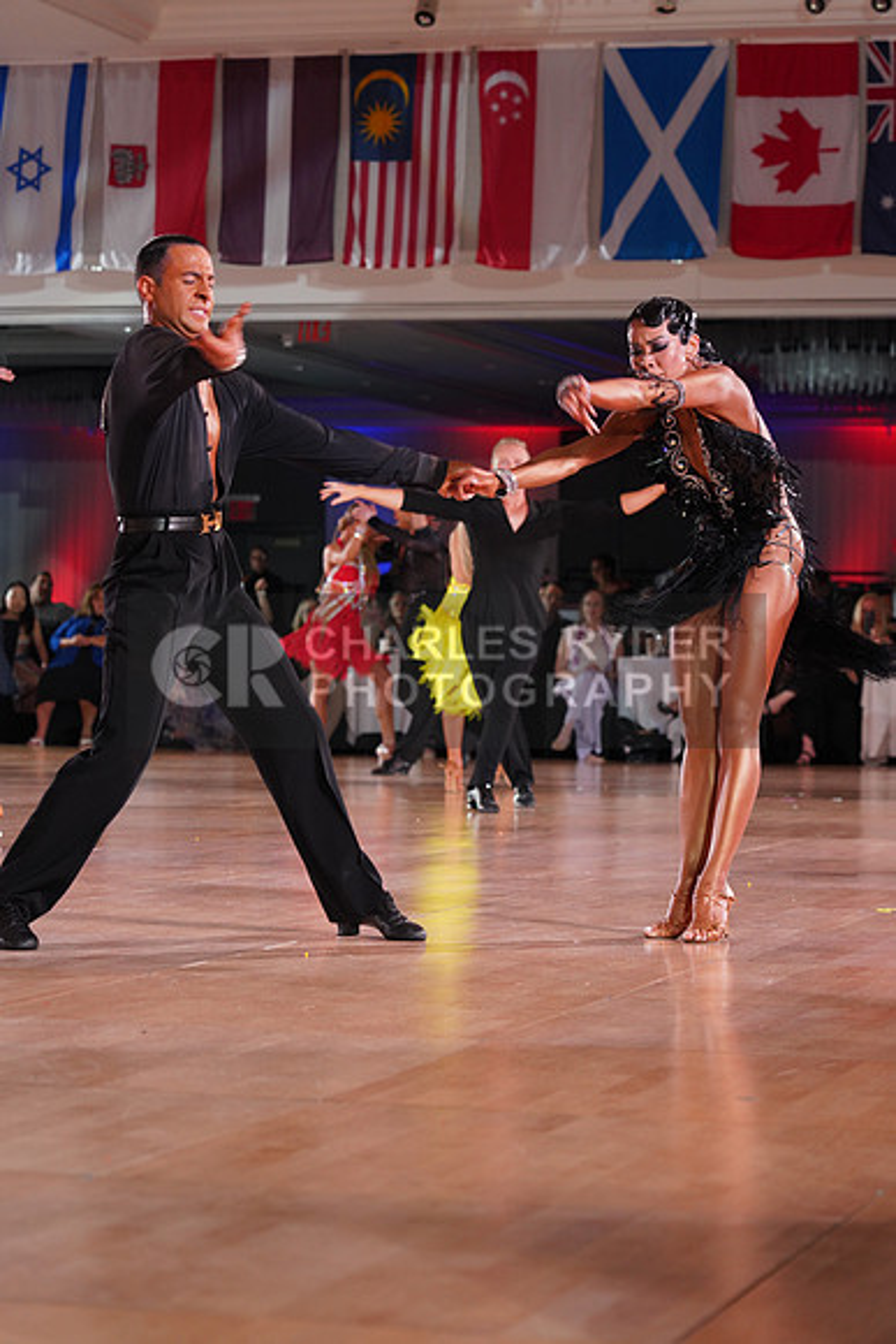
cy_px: 672
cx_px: 448
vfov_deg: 19.5
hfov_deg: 13.0
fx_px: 3917
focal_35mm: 105
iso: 1600
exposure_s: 1/160
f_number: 5
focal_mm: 105
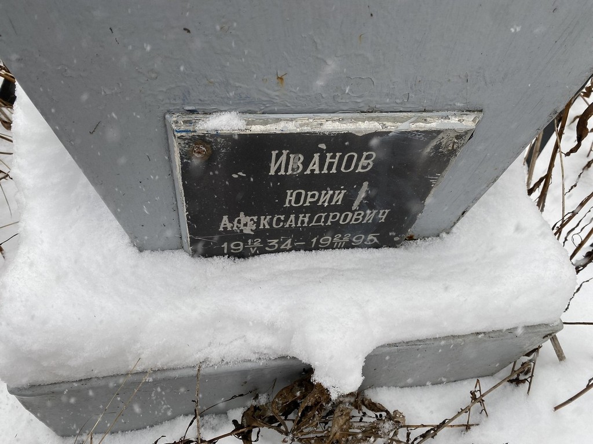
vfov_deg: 53.1
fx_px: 445
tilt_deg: -55.3
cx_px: 296
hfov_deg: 67.3
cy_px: 222
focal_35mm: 26
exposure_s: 1/326
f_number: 1.8
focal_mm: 4.25
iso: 32
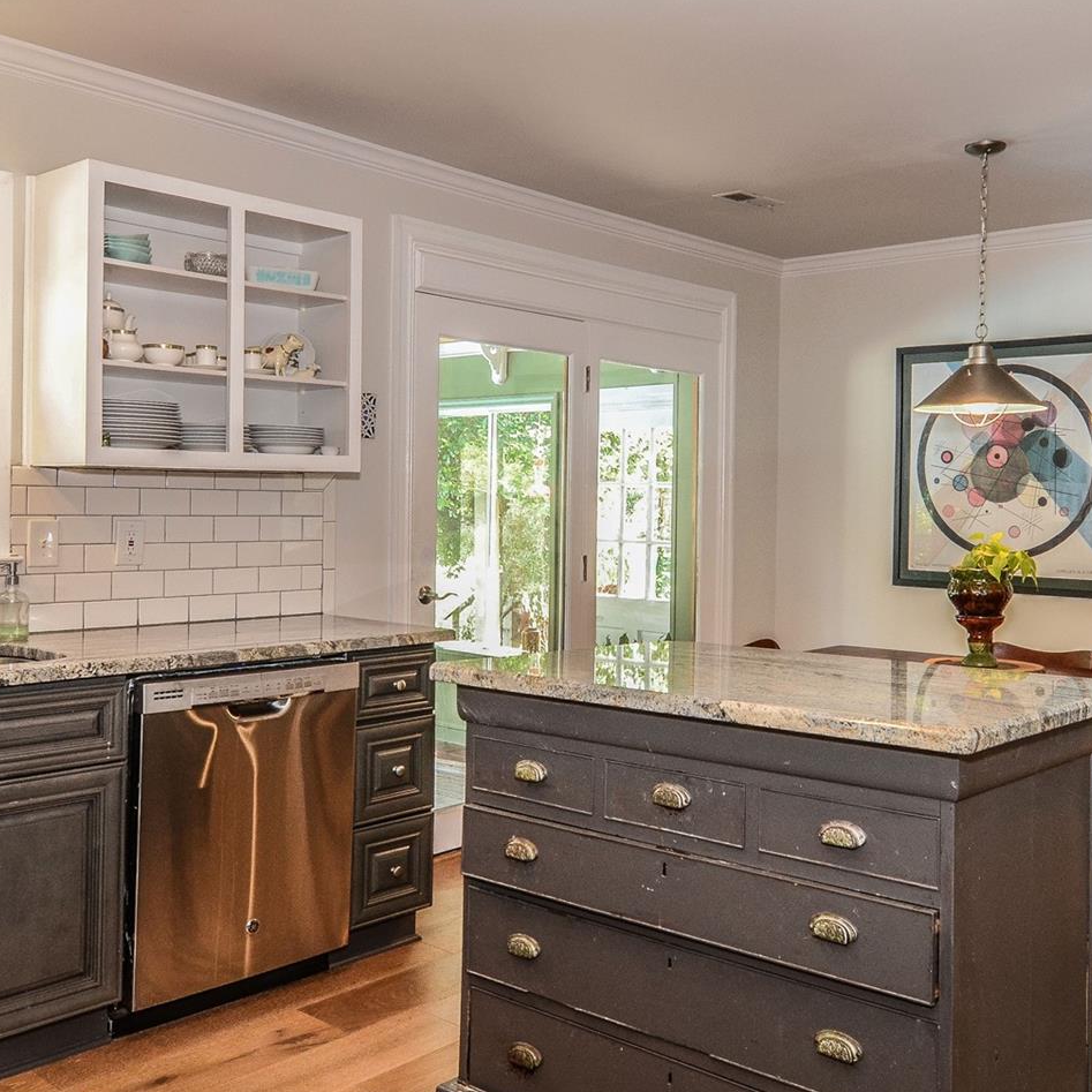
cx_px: 646
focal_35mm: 33
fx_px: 1178
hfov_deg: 49.5
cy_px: 499
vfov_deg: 49.7
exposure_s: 1/6
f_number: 9.5
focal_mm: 12
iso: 400
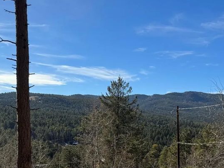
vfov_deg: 30.1
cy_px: 153
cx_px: 160
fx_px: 298
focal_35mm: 46
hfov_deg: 40.4
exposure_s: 1/3802
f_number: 1.78
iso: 80
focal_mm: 6.86
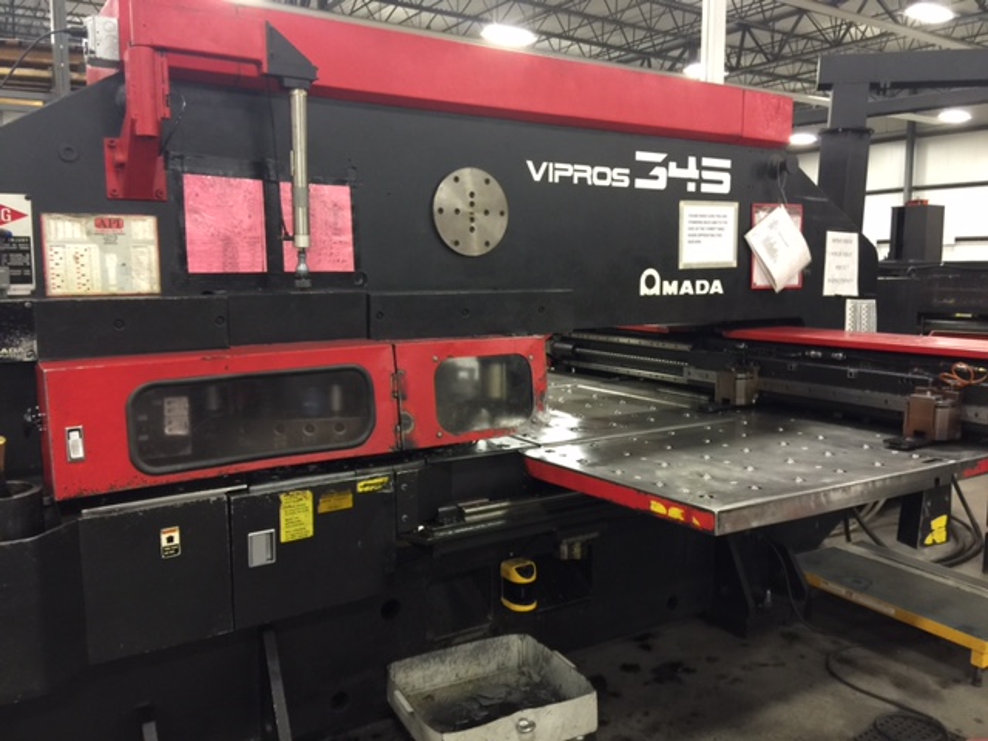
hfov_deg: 61.7
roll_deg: -0.8
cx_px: 494
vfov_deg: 48.2
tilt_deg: -5.7
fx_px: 828
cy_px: 370
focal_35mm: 29
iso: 64
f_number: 2.2
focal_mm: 4.15
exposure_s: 1/4
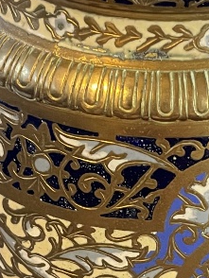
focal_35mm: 106
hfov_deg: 14.0
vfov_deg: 18.4
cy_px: 222
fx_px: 852
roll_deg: -3.4
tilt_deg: -41.2
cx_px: 130
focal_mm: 4.2
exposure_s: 1/33
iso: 500
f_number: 1.6
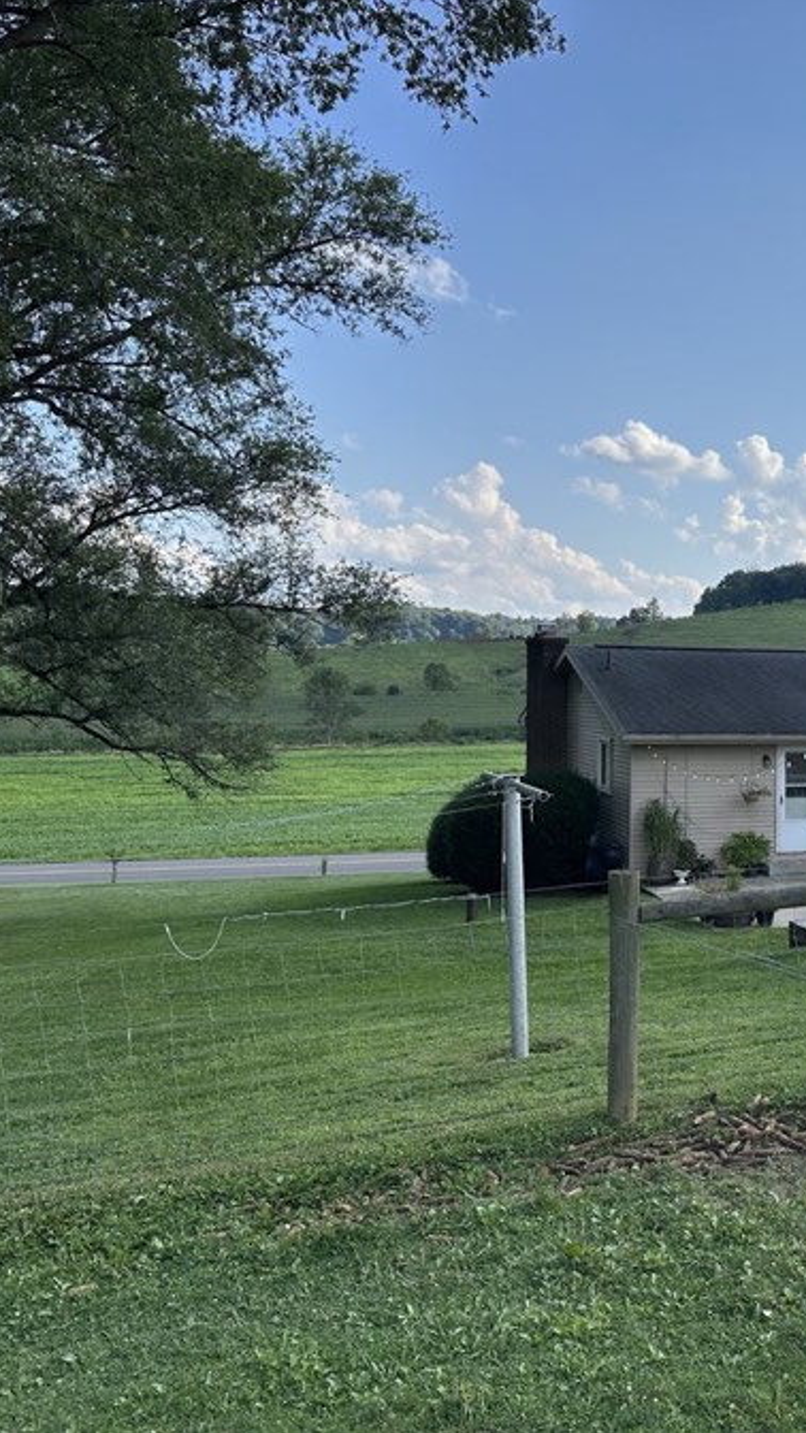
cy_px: 715
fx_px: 1330
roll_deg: -0.7
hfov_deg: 30.8
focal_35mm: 35
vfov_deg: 56.6
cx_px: 840
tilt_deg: -2.0
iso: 80
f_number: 1.78
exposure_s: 1/4762
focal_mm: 6.86
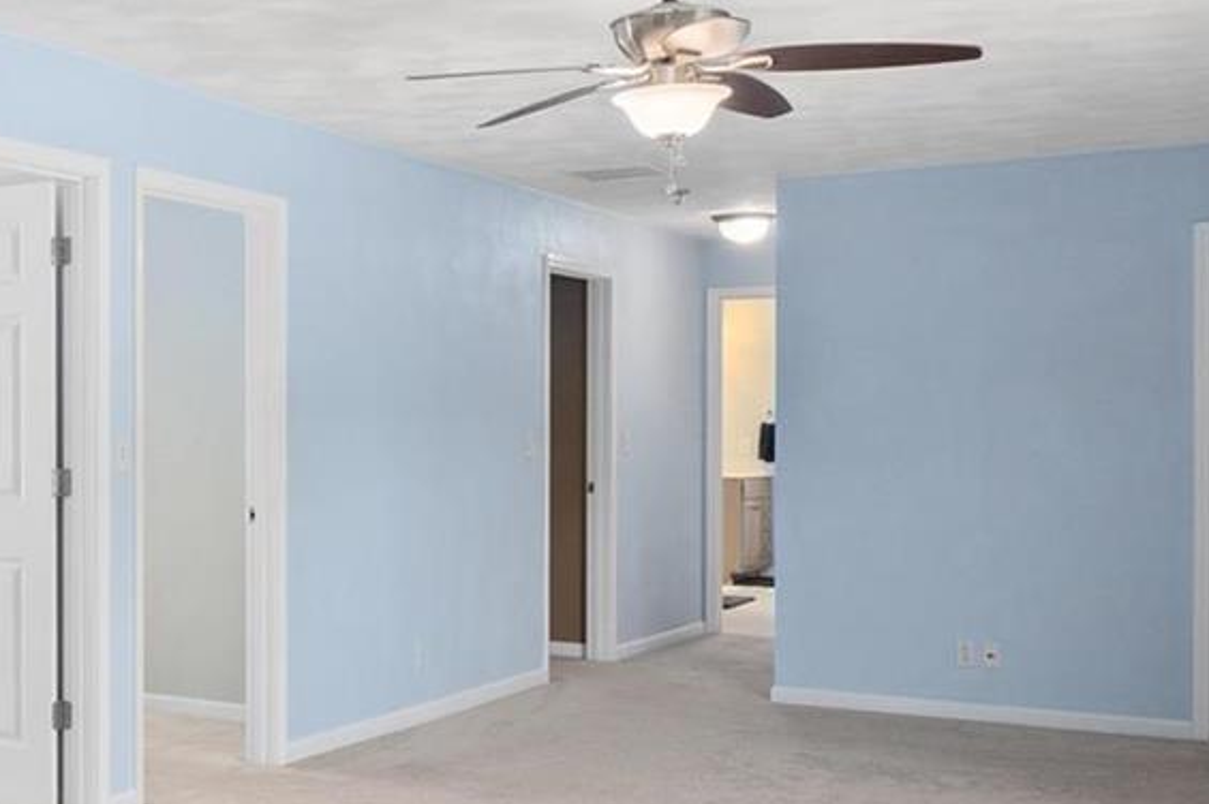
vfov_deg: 26.4
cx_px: -34
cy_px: 455
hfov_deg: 34.8
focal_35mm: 51
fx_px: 1712
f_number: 8
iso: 400
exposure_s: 1/3
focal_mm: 9
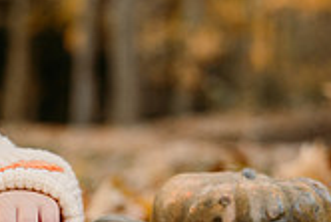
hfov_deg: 14.5
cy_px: 165
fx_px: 1224
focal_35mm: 133
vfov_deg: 10.3
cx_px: -141
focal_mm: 35
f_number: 2.5
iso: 320
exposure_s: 1/500
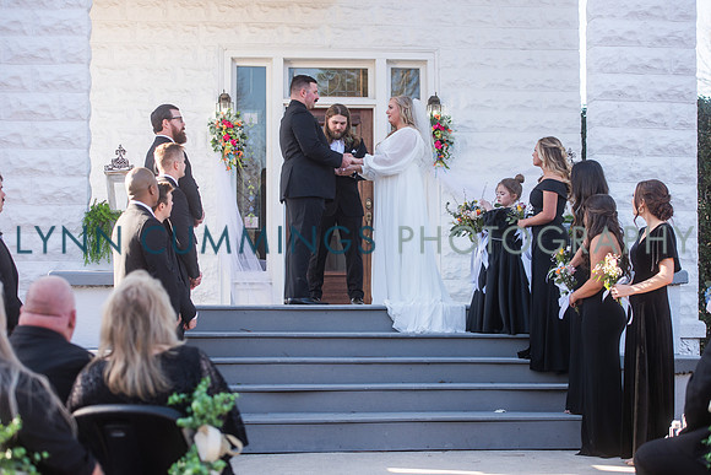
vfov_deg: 18.8
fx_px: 1431
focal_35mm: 72
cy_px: 238
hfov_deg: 27.9
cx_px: 356
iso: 100
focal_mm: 70
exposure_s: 1/400
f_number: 3.5
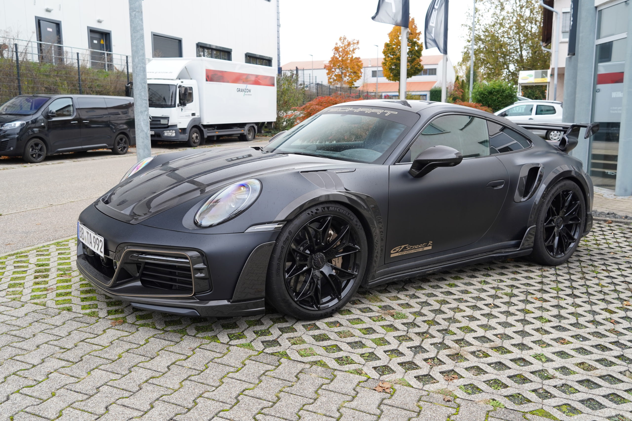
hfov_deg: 58.7
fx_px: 562
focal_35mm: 32
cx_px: 316
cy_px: 210
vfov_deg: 41.1
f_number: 5.6
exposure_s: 1/40
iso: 400
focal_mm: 32
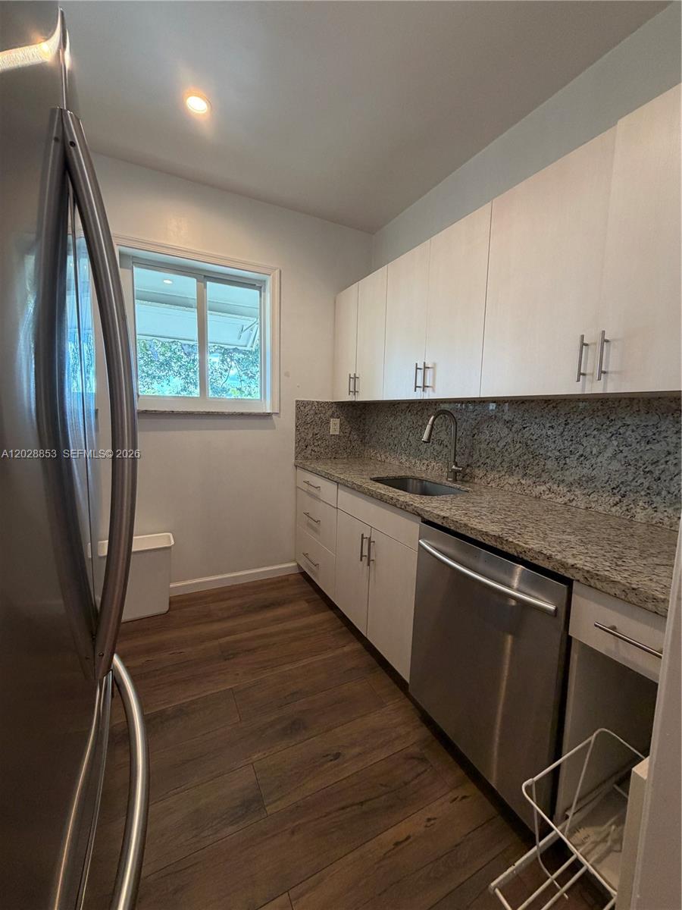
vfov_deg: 102.1
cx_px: 341
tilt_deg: -6.8
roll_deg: -1.0
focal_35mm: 14
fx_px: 368
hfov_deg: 85.7
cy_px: 455
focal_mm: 2.22
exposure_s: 1/60
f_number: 2.2
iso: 200
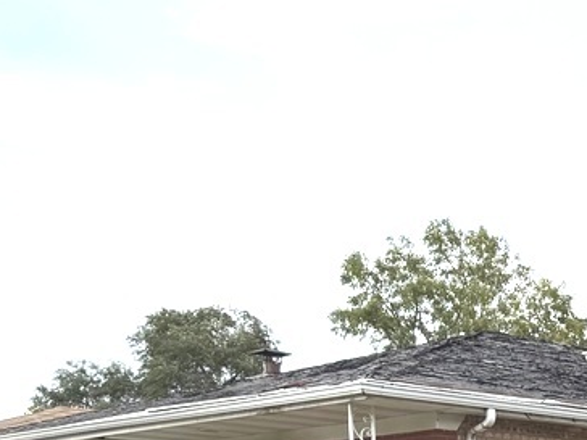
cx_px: 1103
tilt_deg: -5.6
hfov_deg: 16.6
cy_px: 751
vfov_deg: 14.1
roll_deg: +0.4
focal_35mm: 95
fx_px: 1611
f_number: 1.78
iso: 80
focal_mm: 6.76
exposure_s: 1/1131
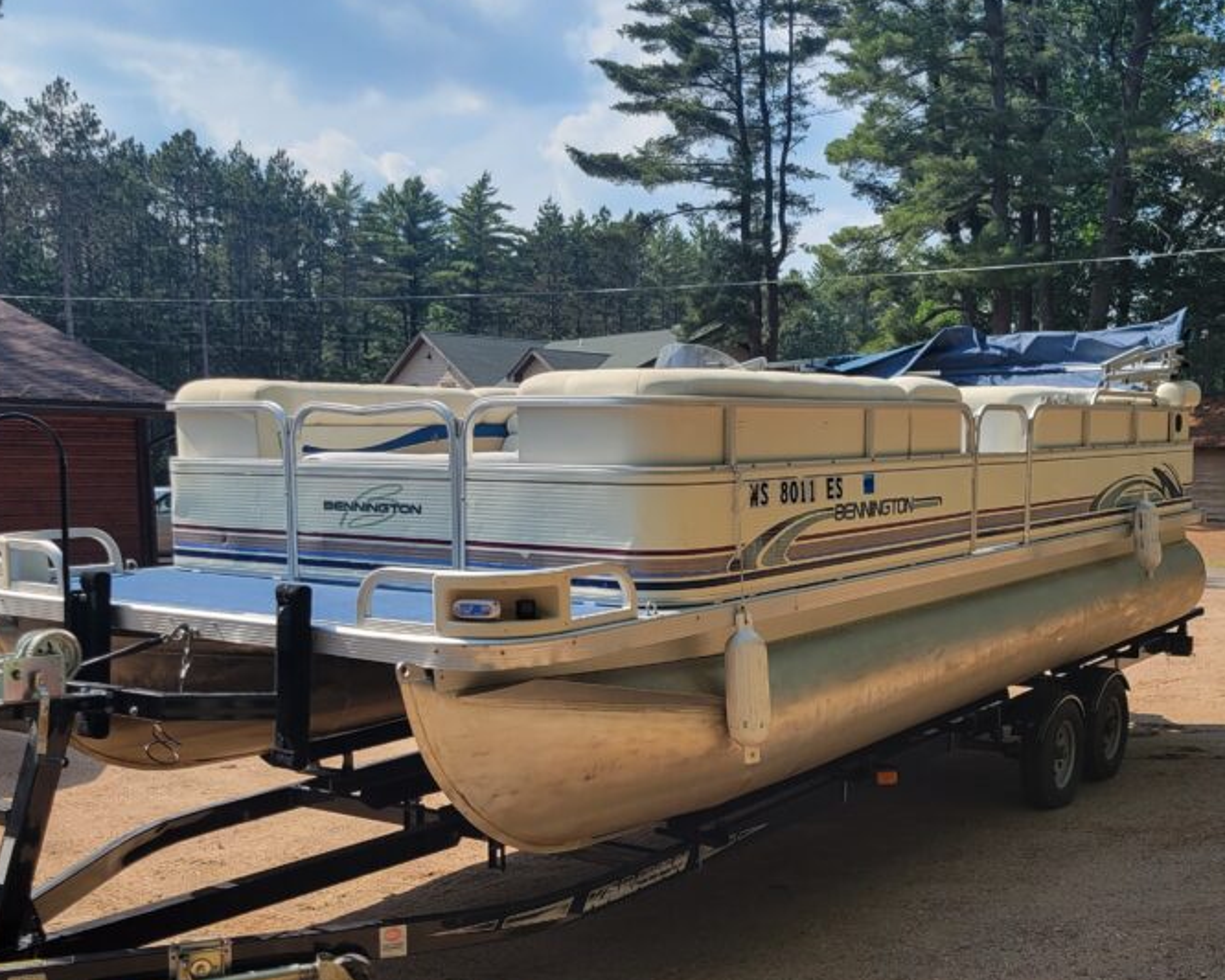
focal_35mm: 39
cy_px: 566
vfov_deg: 38.1
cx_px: 739
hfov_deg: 46.6
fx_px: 1414
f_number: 1.8
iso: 40
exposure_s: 1/1799
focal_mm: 5.4
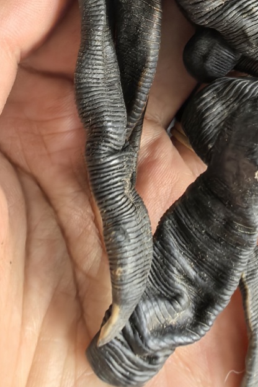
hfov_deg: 27.5
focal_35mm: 48
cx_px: 208
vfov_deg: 39.6
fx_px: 516
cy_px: 83
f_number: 2.2
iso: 320
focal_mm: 1.95
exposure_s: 1/50
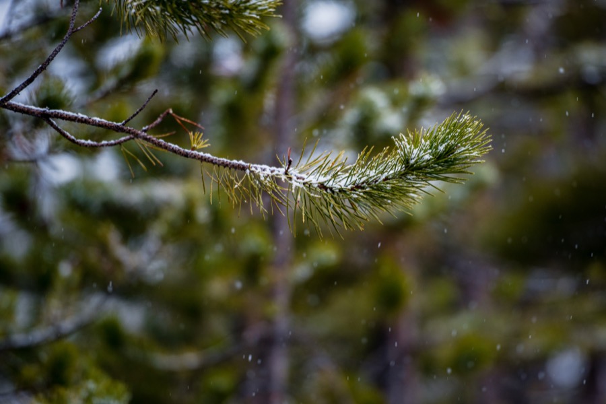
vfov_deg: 6.9
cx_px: 303
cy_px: 202
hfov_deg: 10.3
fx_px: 3366
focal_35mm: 200
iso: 400
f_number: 2.8
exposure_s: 1/250
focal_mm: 200
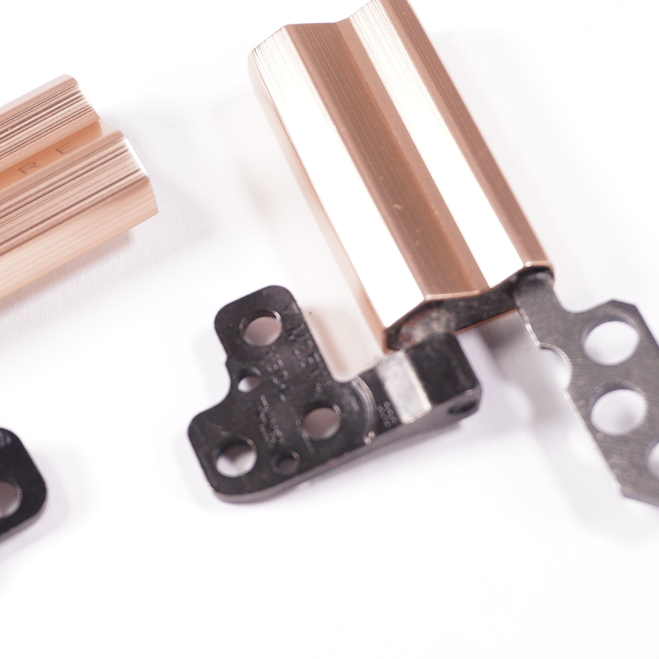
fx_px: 2197
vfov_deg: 17.0
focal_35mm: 102
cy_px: 245
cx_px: 160
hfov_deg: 17.0
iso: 640
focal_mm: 36
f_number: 6.3
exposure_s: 1/200
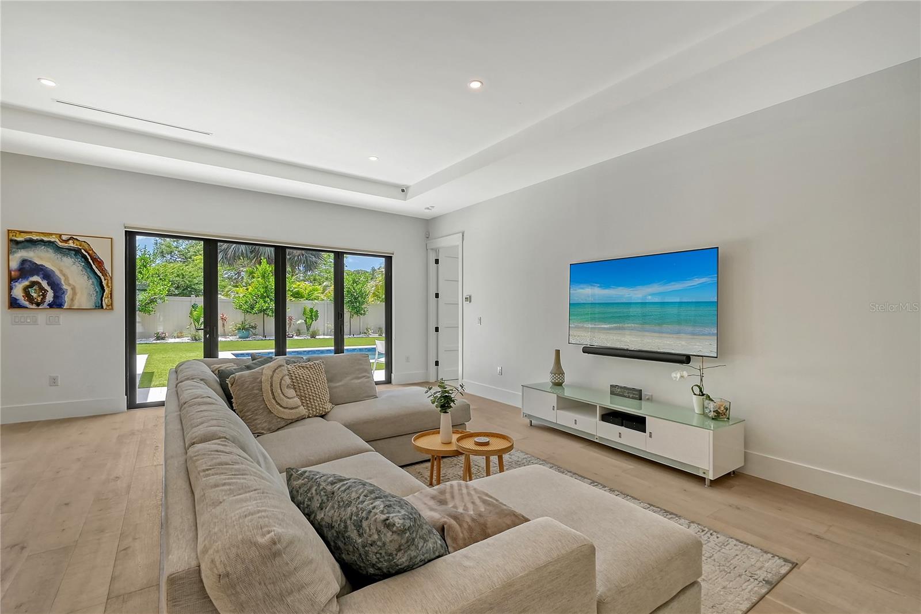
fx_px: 384
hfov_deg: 100.4
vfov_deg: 77.3
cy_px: 307
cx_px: 460
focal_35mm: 15
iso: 800
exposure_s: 1/2000
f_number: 10
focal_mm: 10
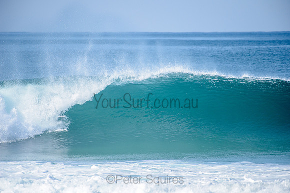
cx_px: 145
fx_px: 4029
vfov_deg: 2.8
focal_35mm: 500
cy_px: 96
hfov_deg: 4.1
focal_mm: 500
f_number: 5.6
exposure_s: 1/2500
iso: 280
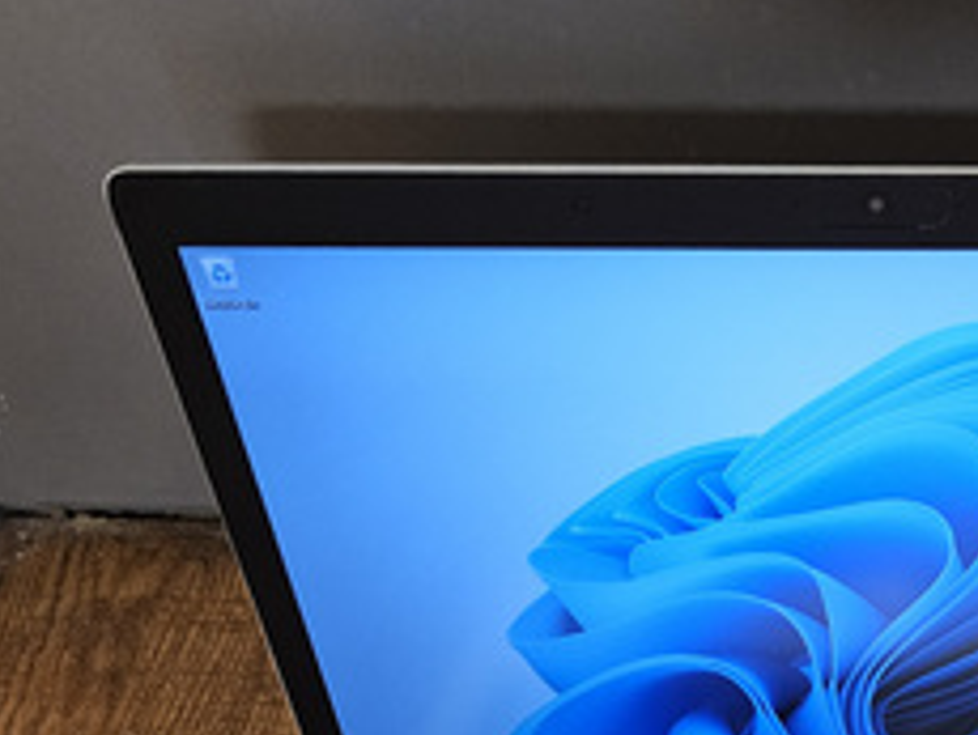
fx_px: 1697
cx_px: 952
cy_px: 943
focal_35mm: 60
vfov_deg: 22.1
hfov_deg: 30.2
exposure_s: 1/50
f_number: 1.8
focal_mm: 5.4
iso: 500
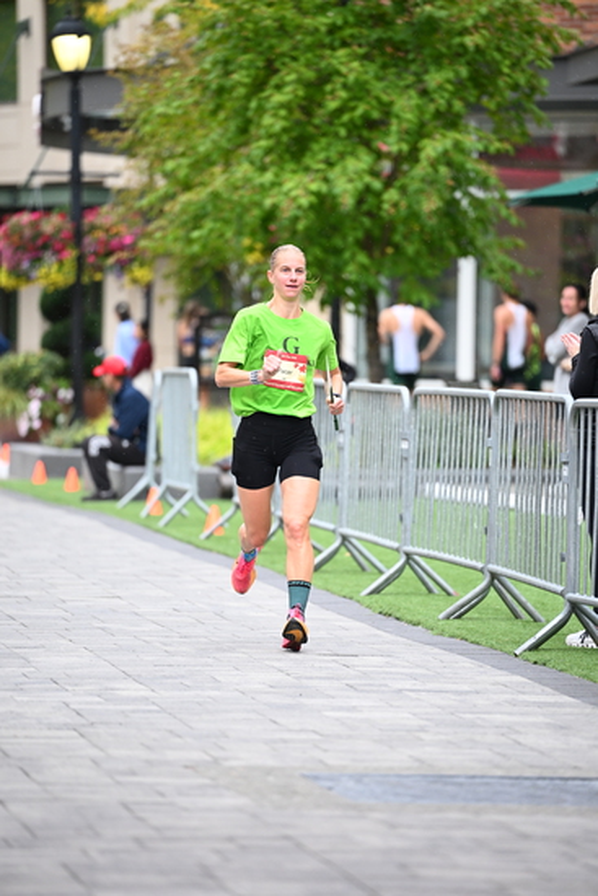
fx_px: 4980
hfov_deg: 6.9
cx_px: 299
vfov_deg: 10.3
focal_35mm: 200
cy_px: 448
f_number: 2.8
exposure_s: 1/1250
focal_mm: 200
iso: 1250
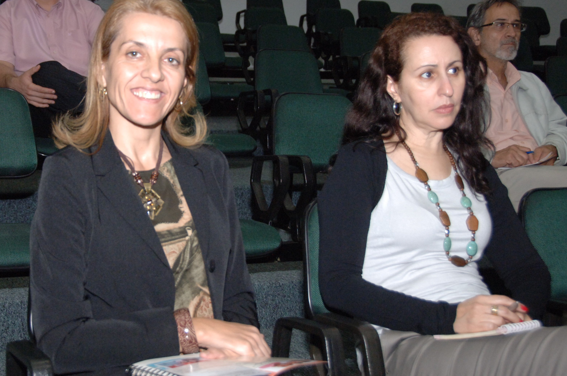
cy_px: 161
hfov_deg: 30.3
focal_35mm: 66
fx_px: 1038
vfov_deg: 20.5
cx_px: 191
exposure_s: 1/250
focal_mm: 32
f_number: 4.5
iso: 800
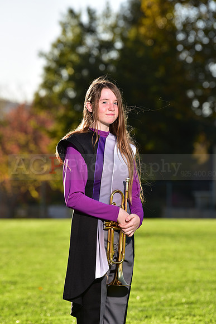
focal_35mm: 200
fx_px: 1799
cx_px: 108
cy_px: 162
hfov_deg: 6.9
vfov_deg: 10.3
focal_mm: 200
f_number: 5.6
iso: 80
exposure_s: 1/250
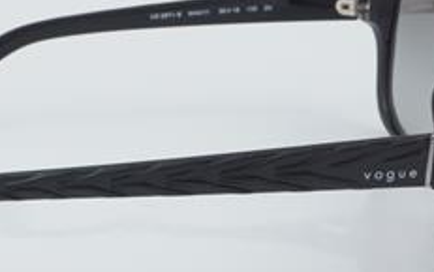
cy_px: 143
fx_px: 1563
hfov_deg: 15.8
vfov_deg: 10.0
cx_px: 147
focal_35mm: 132
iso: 100
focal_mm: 50
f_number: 32
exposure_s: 1/4
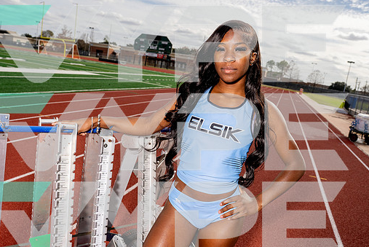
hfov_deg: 58.5
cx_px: 163
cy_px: 132
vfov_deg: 41.2
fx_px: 328
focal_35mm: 32
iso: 160
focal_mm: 28
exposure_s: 1/1250
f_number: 6.3
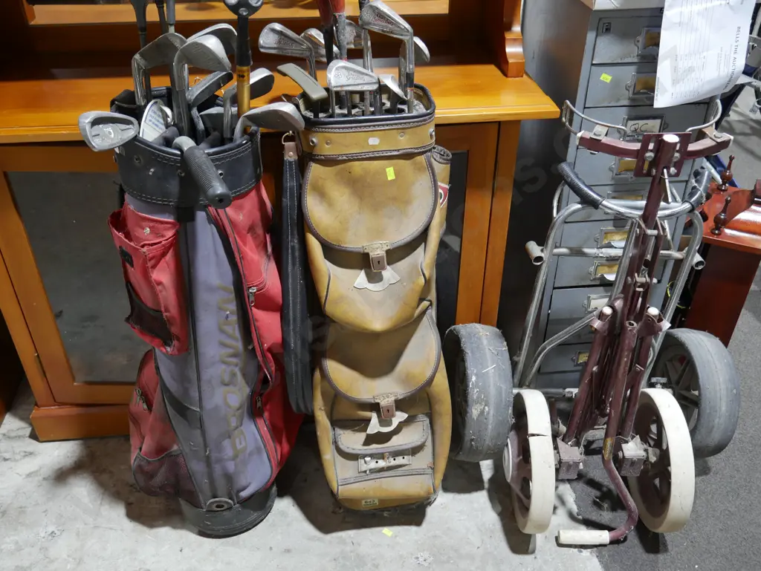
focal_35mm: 34
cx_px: 380
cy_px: 286
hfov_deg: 53.9
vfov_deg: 41.8
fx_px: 748
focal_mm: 17
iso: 500
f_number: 4
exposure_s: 1/60
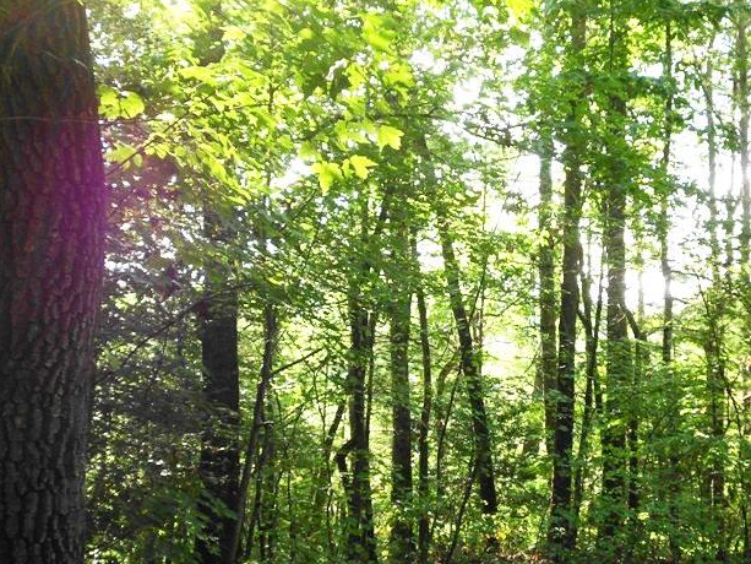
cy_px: 287
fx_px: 1020
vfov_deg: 30.9
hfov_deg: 40.3
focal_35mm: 47
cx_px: 447
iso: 100
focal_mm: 6.57
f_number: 3.2
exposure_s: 1/90
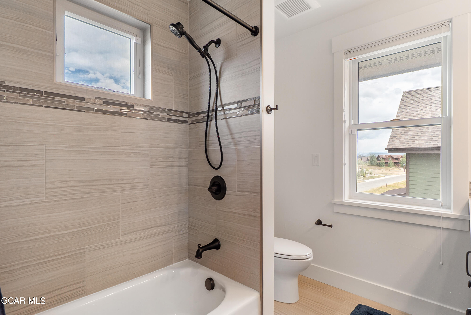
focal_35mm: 18
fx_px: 236
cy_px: 158
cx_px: 236
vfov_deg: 67.4
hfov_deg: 90.0
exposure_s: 1/3
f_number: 9
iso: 100
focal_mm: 12
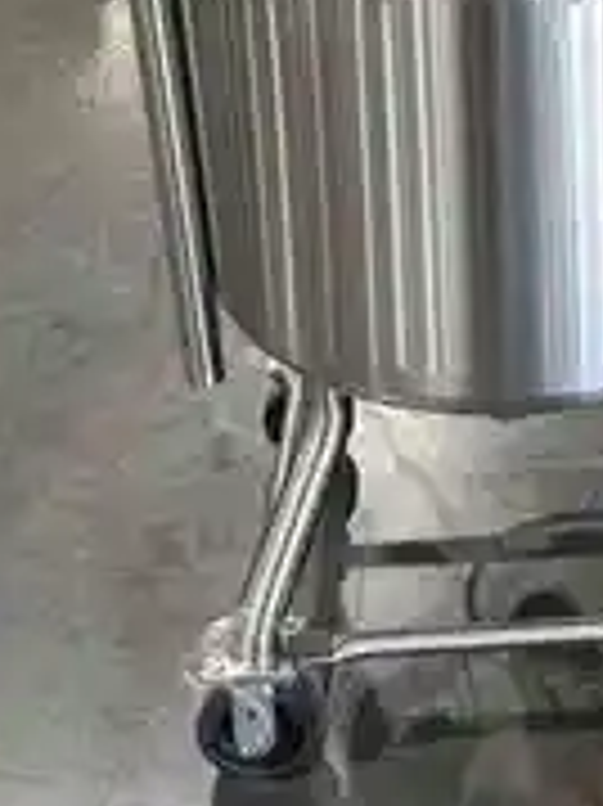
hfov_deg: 24.7
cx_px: 500
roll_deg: +0.2
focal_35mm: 58
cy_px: 131
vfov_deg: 32.1
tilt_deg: -23.2
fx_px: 1349
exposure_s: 1/60
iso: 200
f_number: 1.6
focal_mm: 5.96
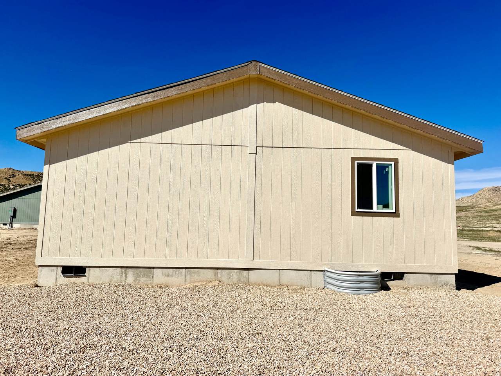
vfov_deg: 56.8
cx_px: 250
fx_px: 347
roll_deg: -0.8
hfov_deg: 71.6
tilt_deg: +6.2
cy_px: 188
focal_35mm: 24
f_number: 1.78
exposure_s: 1/11905
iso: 80
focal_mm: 6.76
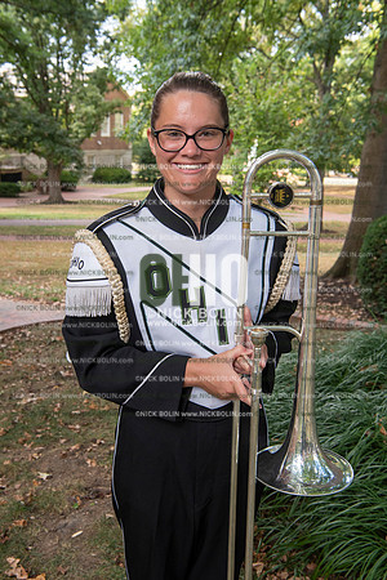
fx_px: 677
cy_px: 290
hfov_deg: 31.9
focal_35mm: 42
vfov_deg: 46.4
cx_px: 194
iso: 500
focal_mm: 42
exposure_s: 1/100
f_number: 8
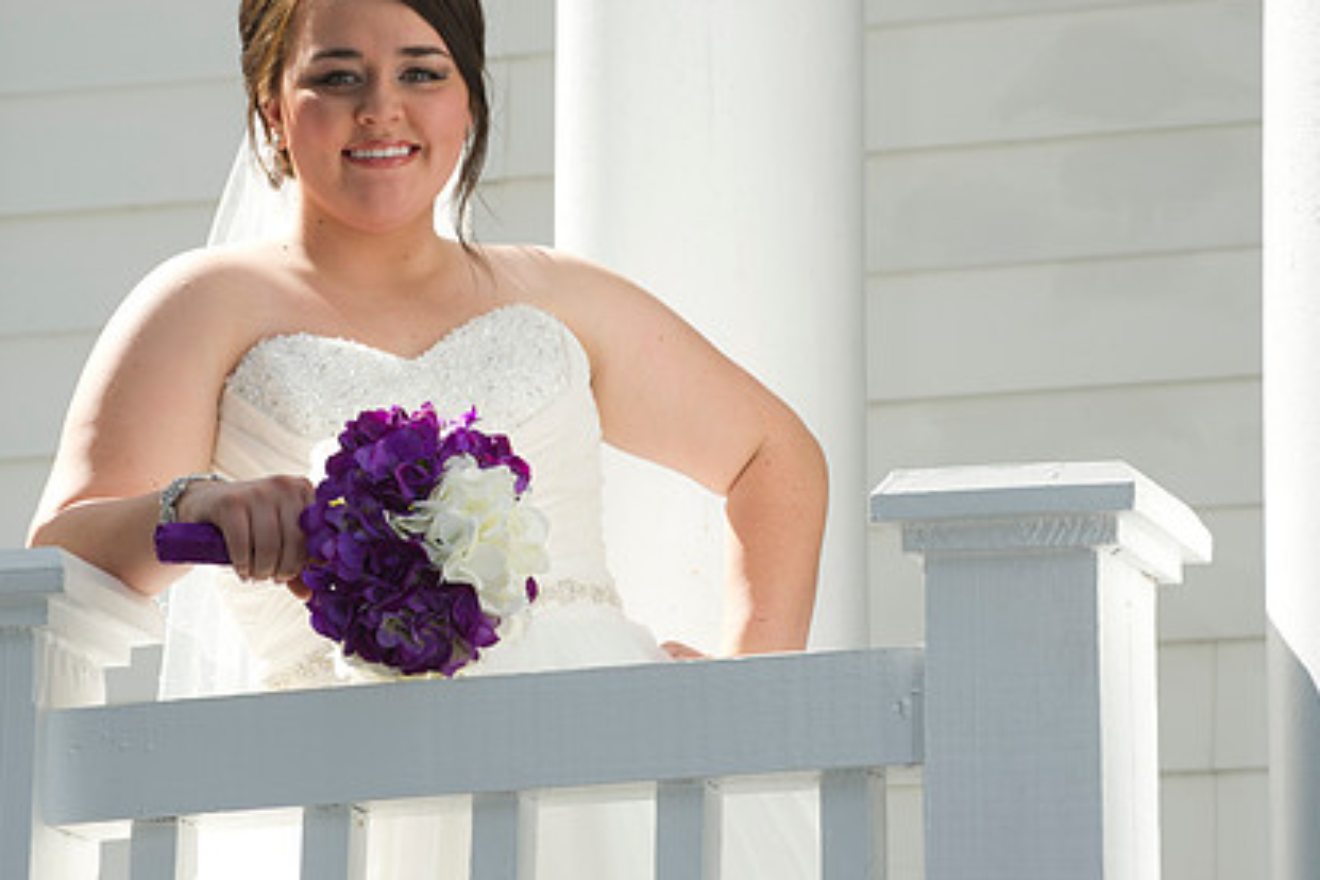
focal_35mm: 238
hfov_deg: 8.7
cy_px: 271
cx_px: 587
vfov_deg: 5.8
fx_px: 8726
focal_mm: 170
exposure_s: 1/200
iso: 320
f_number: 8
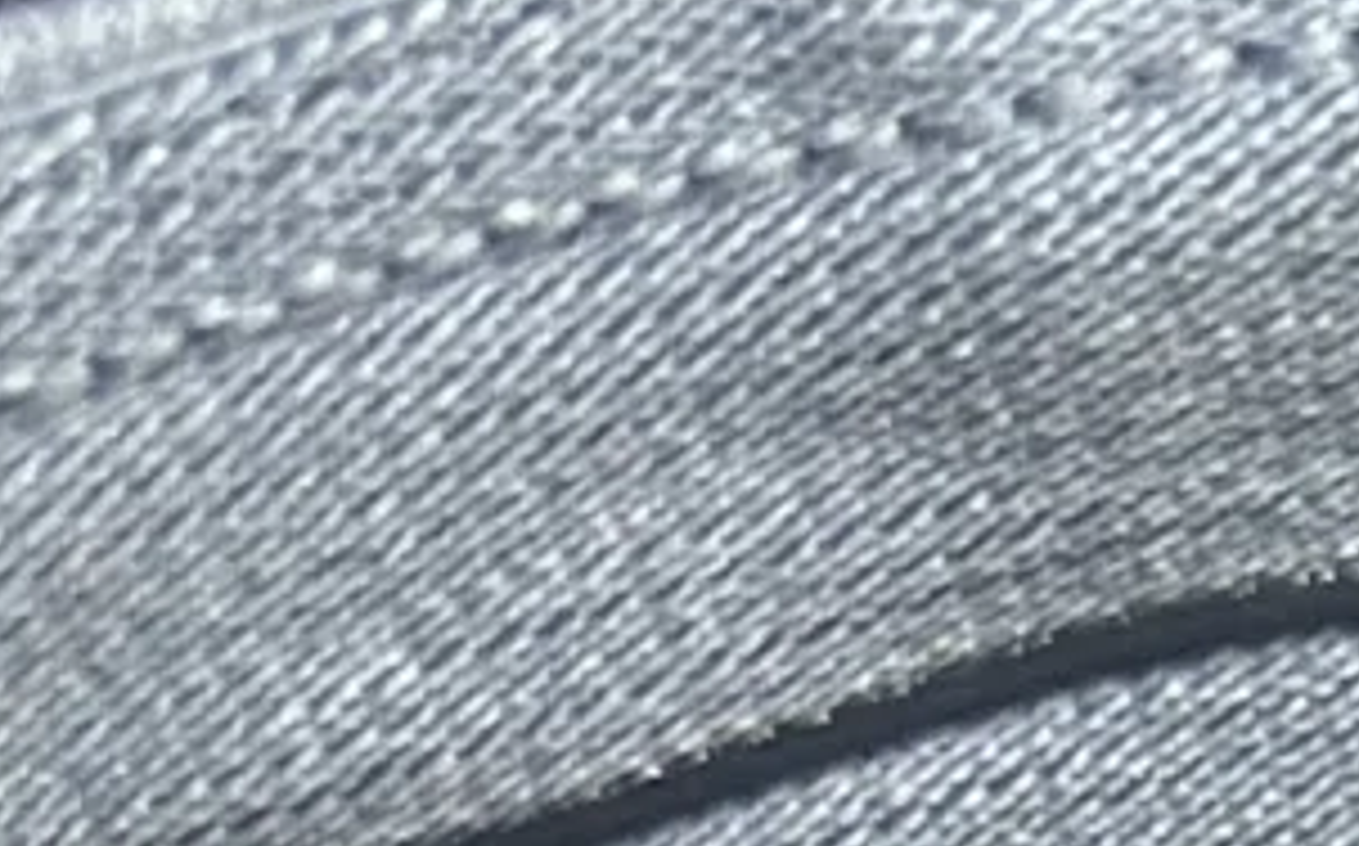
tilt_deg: -76.4
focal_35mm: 234
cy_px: 2740
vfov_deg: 5.2
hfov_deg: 8.0
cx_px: 3771
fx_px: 8657
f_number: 1.5
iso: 200
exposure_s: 1/50
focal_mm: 5.7
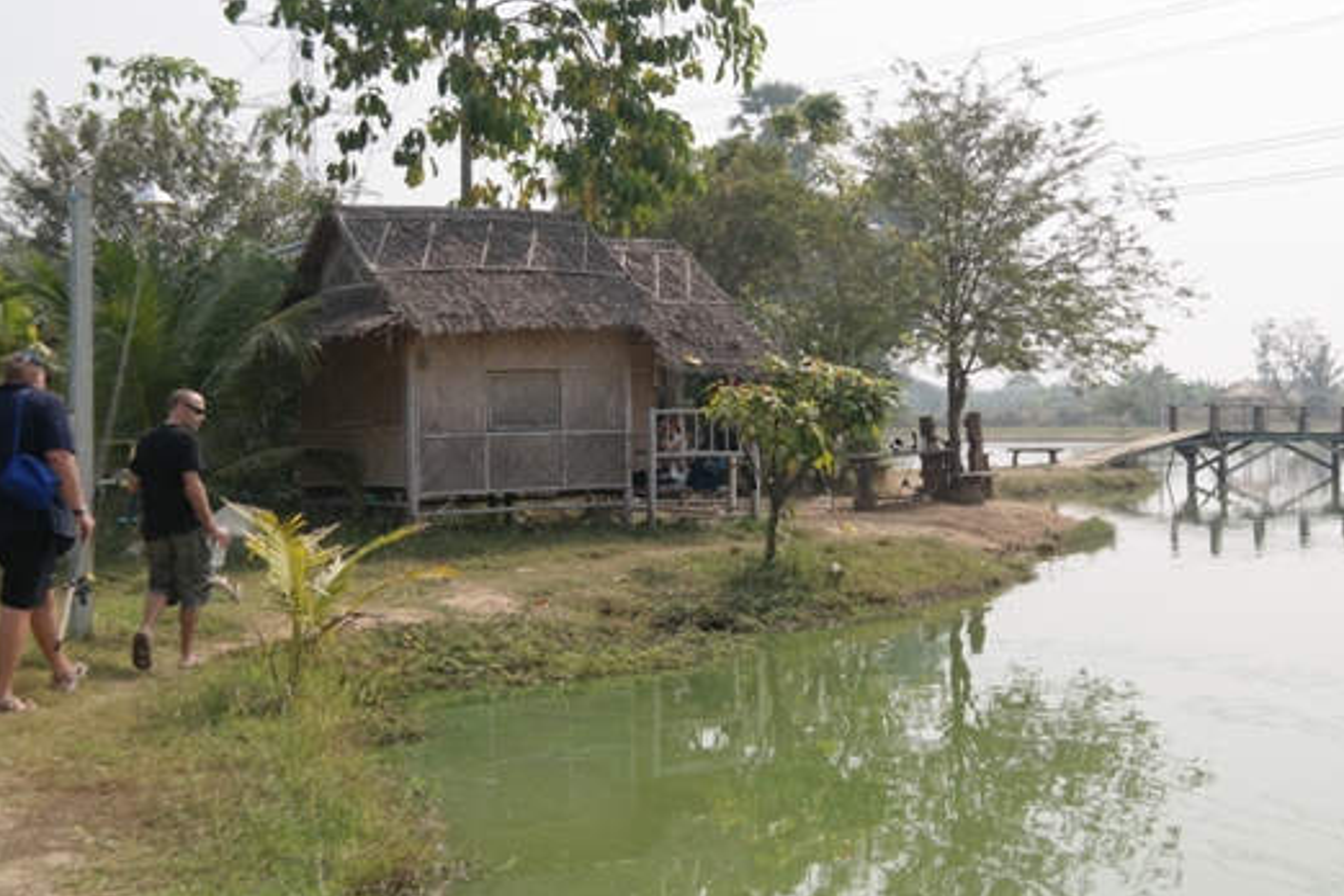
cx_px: 754
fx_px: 2426
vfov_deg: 20.9
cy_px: 442
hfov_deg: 30.9
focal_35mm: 65
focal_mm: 35
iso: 100
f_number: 7.1
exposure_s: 1/400
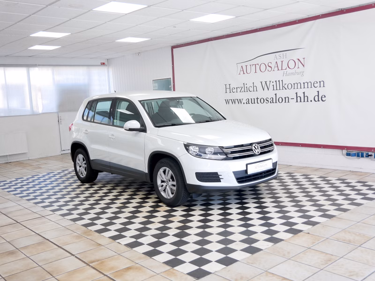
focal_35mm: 36
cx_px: 188
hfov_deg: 51.4
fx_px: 390
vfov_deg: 39.7
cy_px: 140
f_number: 3.9
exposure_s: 1/60
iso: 320
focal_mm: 18
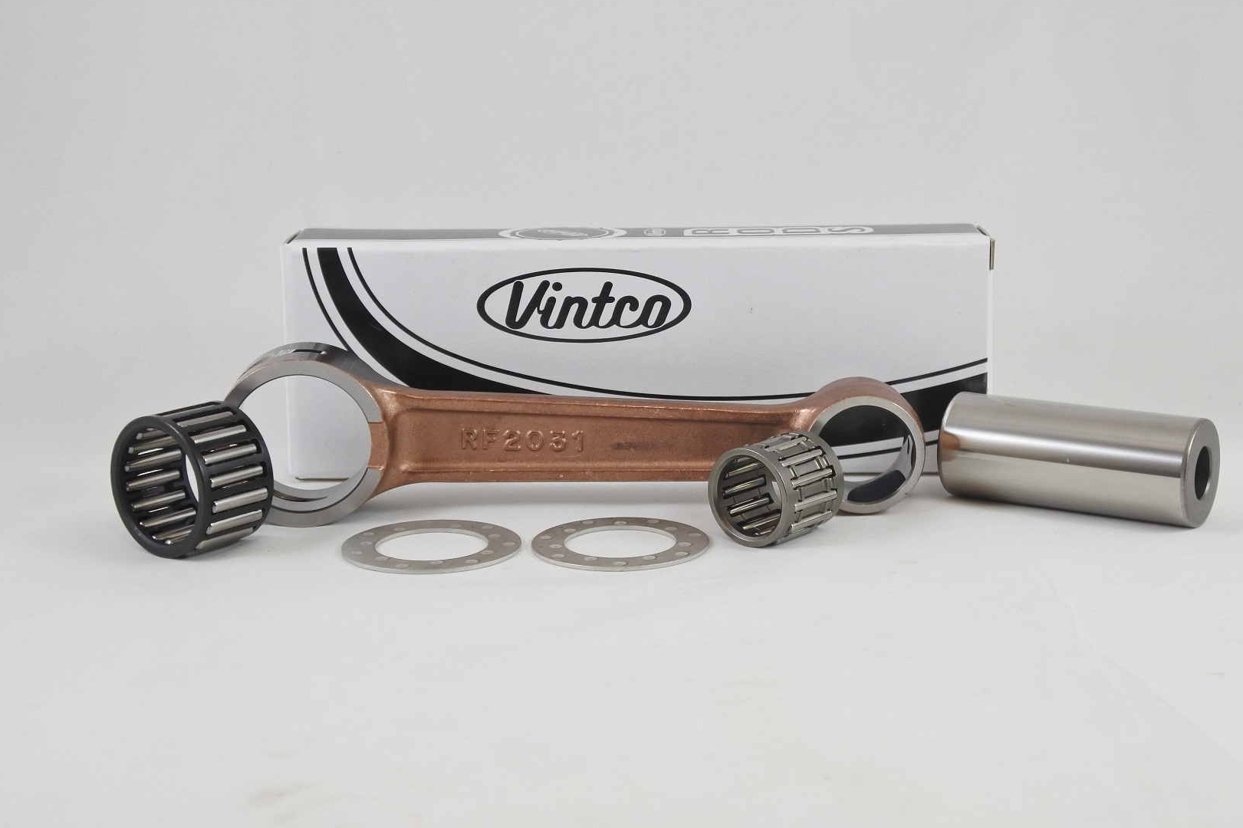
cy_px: 396
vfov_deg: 25.0
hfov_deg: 36.9
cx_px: 637
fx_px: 1864
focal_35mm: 54
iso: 450
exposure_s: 1/125
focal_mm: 18.9
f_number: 4.5
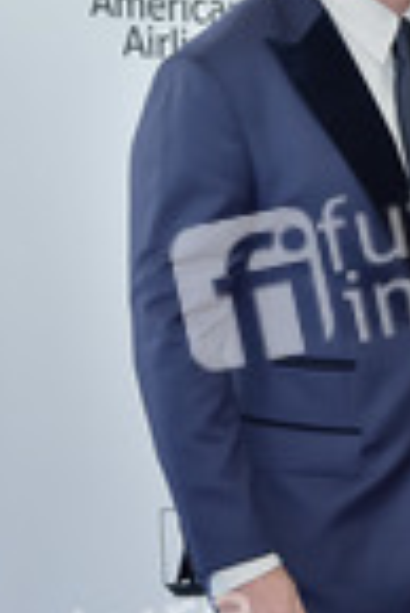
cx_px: 514
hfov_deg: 7.1
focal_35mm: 193
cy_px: 482
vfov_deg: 10.6
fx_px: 3289
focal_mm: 70
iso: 500
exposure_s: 1/320
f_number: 6.3
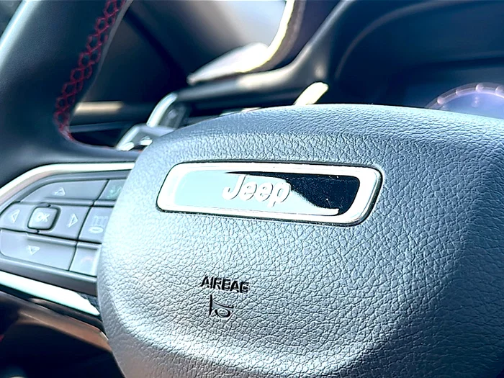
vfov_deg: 30.9
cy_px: 189
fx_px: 684
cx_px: 252
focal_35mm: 47
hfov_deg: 40.4
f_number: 1.78
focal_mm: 6.86
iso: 64
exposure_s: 1/161
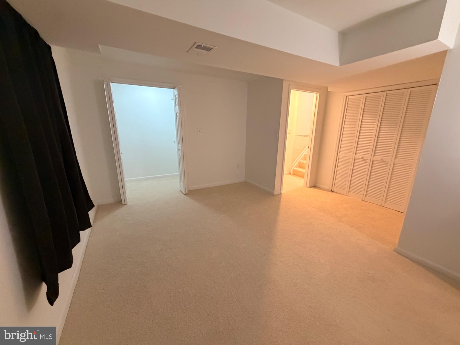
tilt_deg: -13.9
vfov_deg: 85.7
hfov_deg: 102.1
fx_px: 186
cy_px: 172
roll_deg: -0.2
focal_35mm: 14
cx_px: 230
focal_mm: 2.22
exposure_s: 1/60
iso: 640
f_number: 2.2
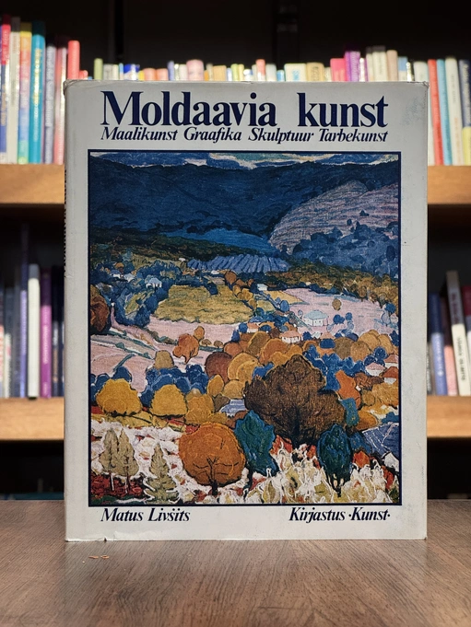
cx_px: 236
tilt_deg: +1.4
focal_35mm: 77
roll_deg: -0.3
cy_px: 314
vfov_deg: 25.3
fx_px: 1396
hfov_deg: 19.1
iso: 250
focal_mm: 9
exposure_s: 1/61
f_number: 2.8
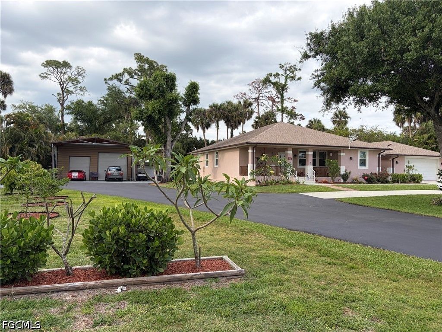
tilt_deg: +1.0
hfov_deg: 67.3
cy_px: 166
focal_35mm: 26
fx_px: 332
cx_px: 221
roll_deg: -0.9
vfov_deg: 53.1
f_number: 1.6
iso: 50
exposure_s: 1/1081
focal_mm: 5.96
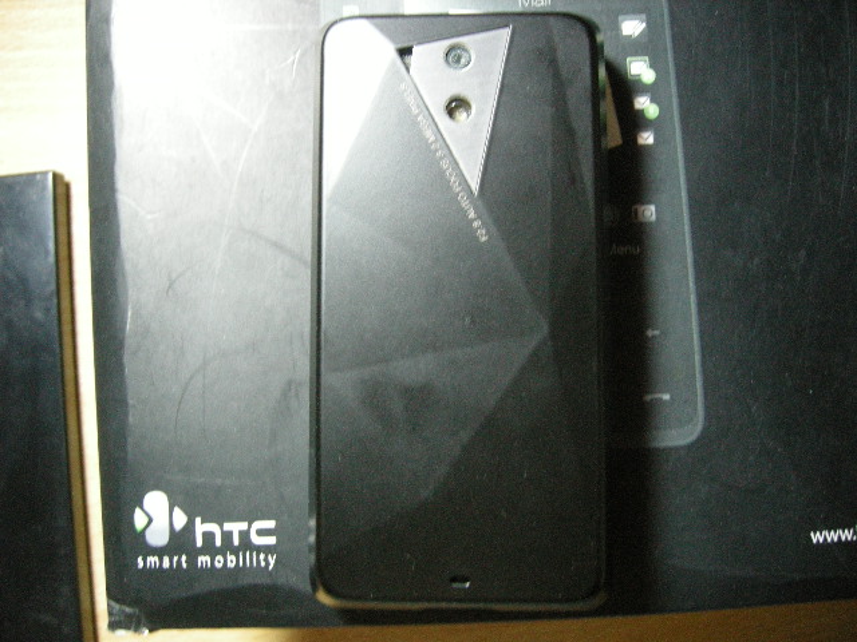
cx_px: 428
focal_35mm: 36
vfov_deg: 39.7
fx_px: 891
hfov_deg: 51.4
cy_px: 321
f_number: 2.7
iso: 400
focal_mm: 7.5
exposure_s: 1/13.7
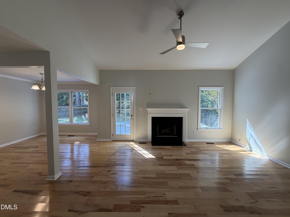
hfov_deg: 102.1
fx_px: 117
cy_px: 108
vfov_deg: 85.7
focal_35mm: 14
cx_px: 145
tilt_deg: -2.8
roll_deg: -0.4
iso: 64
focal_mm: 2.22
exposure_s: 1/120
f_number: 2.2
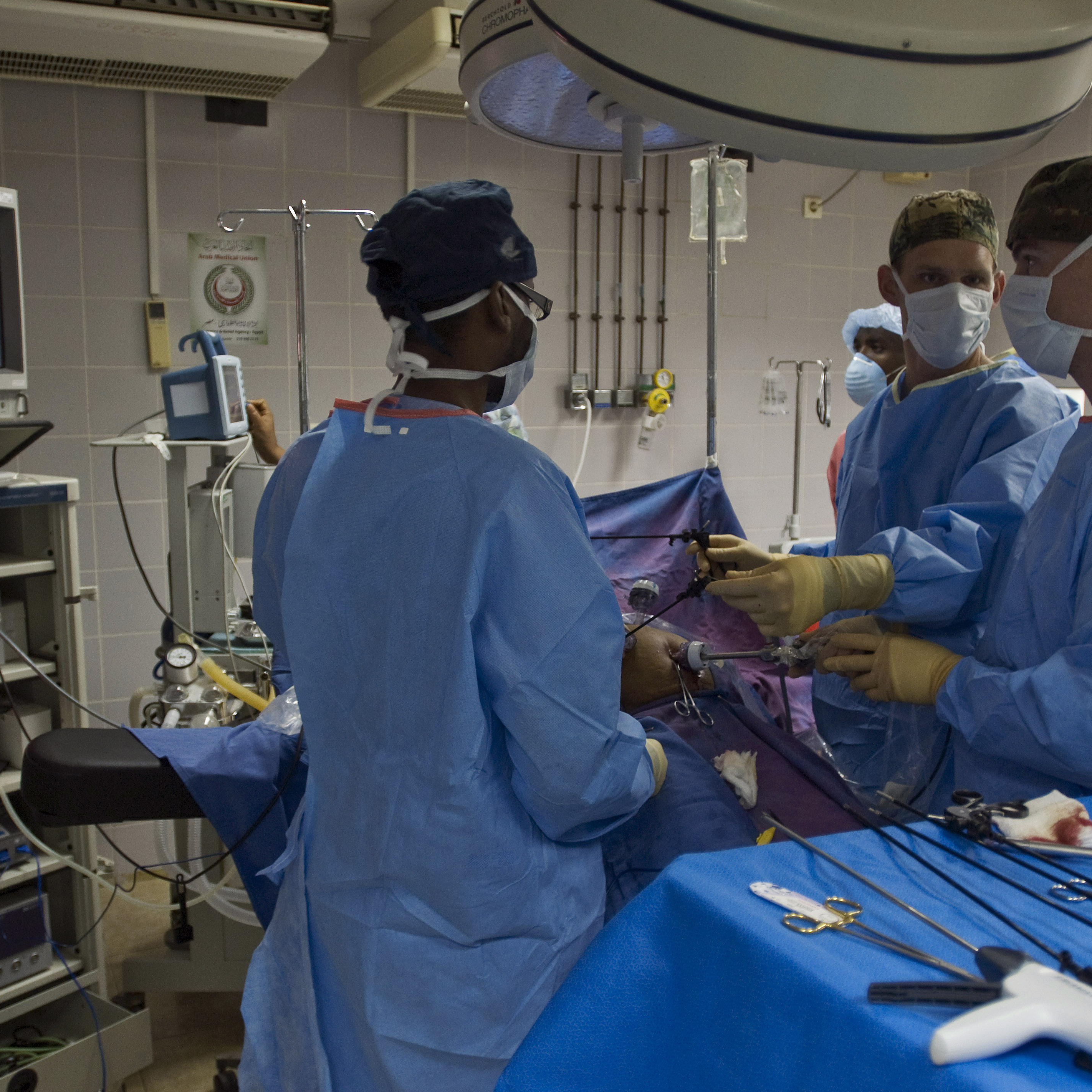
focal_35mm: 33
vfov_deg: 50.2
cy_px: 546
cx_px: 552
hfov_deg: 50.2
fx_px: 1165
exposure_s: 1/30
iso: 800
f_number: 4
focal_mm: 17
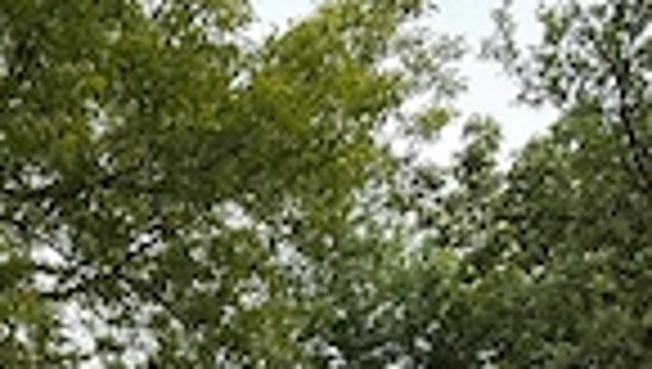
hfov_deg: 43.1
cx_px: 36
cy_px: 666
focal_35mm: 42
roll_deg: +0.2
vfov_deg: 20.3
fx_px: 727
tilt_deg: -4.9
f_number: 2.2
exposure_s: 1/726
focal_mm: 2.22
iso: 64
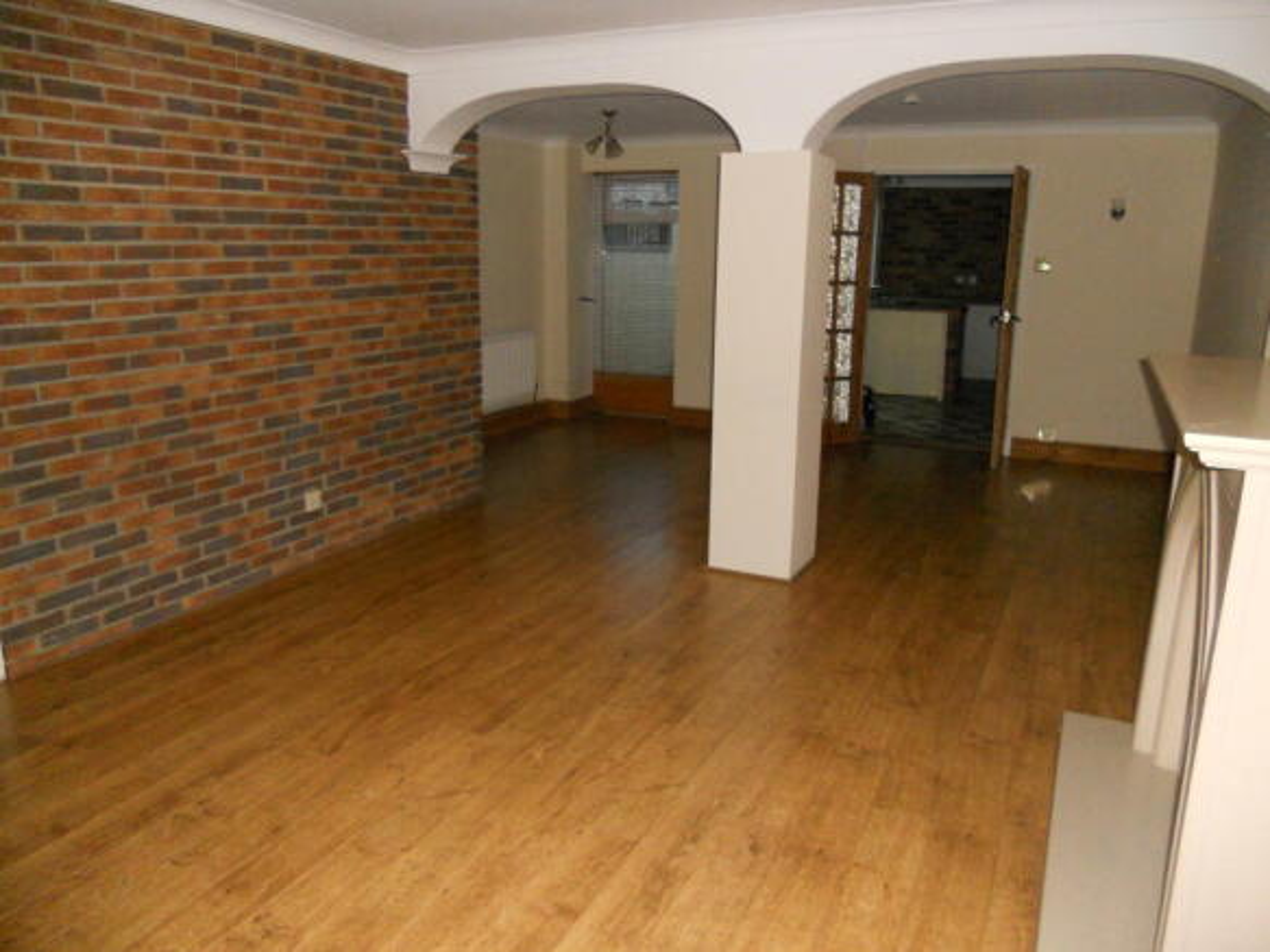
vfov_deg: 51.3
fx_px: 990
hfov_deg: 65.3
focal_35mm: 27
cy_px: 476
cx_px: 635
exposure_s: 1/25
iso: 500
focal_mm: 4.9
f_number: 3.2
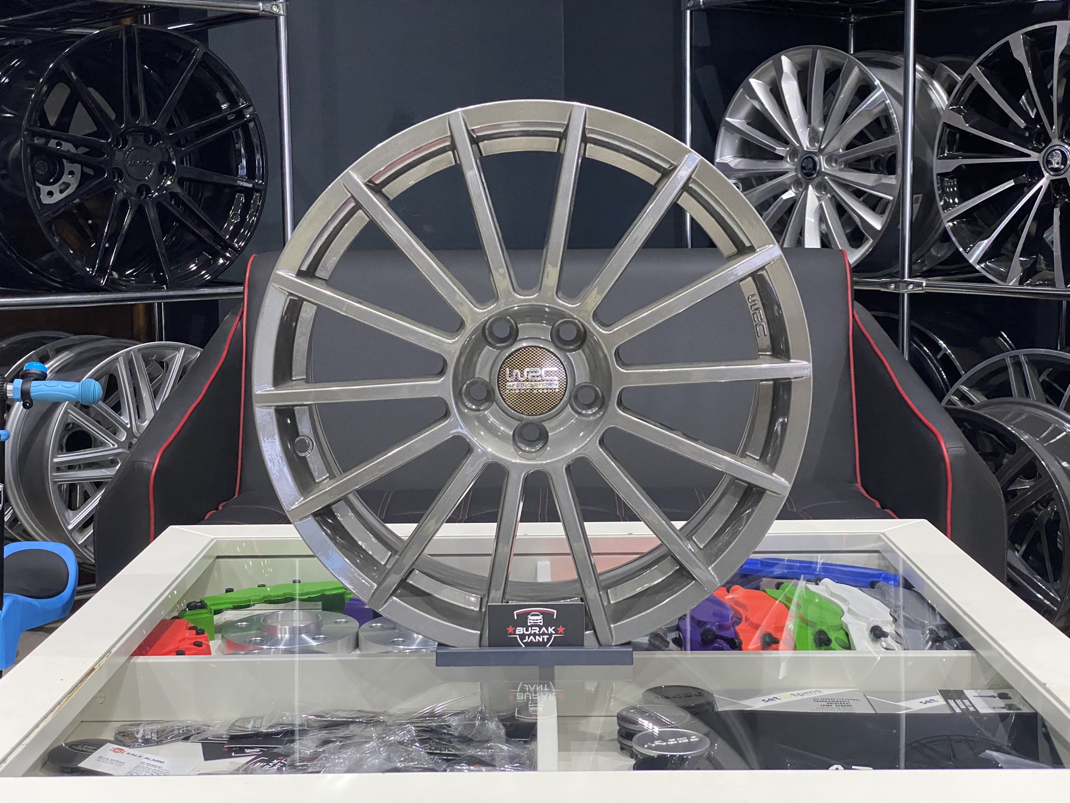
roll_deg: +0.6
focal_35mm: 52
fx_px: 1607
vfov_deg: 28.0
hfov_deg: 36.8
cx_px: 535
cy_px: 402
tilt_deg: -6.6
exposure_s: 1/50
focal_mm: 6
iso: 320
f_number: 2
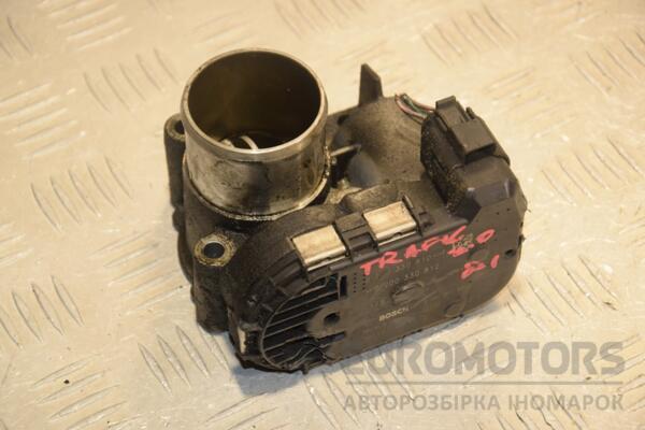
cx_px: 322
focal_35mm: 120
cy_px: 215
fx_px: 2150
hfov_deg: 17.1
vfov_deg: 11.4
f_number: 6.3
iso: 800
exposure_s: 1/200
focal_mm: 80
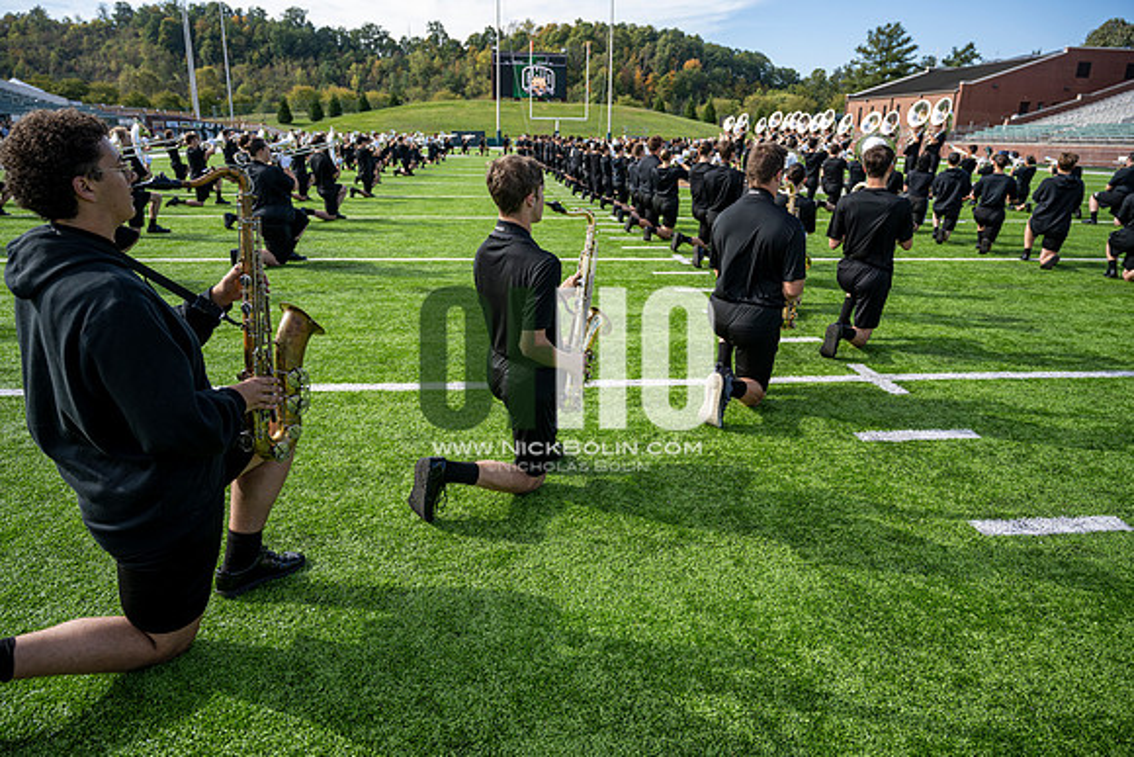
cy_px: 378
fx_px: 756
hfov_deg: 73.7
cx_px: 567
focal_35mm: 24
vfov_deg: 53.2
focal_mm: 24
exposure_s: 1/250
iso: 80
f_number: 4.5
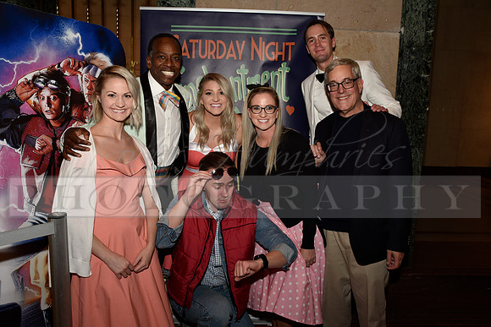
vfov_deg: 45.0
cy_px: 164
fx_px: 396
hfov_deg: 63.6
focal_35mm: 29
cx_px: 246
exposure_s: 1/60
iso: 800
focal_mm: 29
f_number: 7.1
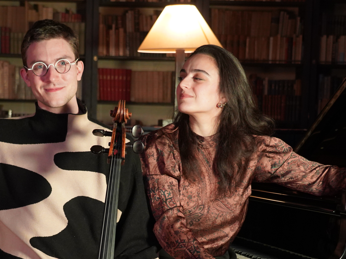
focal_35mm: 87
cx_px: 121
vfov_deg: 16.8
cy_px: 231
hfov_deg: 22.4
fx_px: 870
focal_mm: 42
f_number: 4
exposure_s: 1/160
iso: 2500
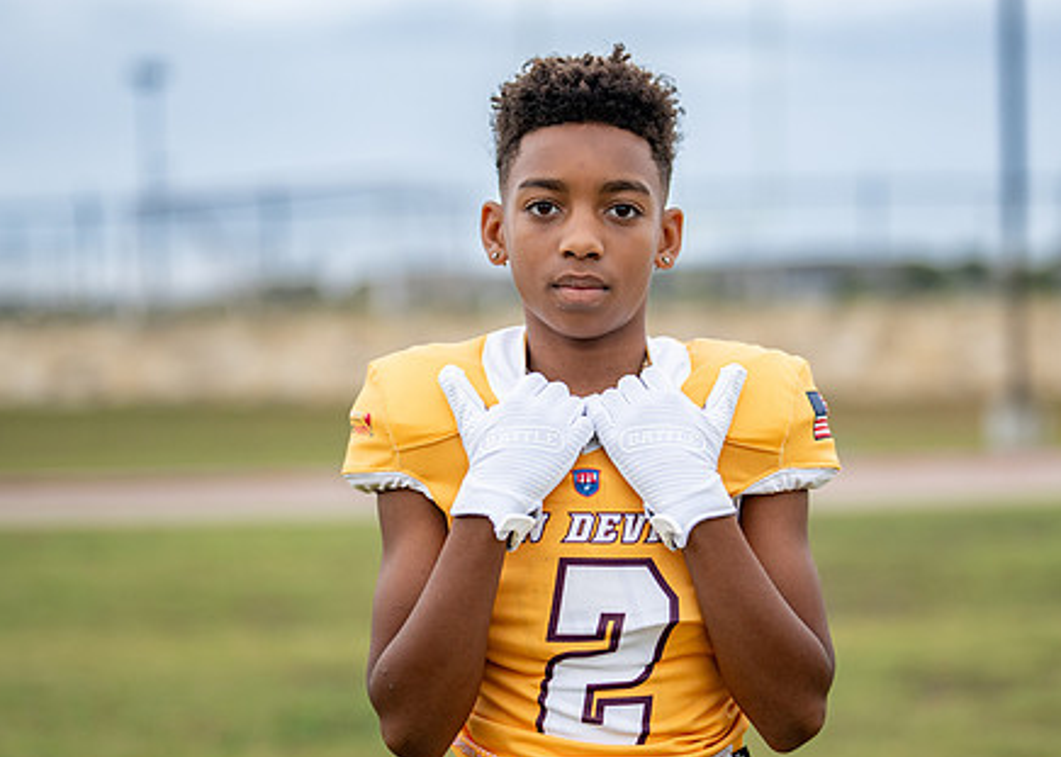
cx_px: 625
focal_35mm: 80
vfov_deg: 17.8
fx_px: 2410
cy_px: 432
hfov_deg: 24.8
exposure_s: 1/2000
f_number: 1.2
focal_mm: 50
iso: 320
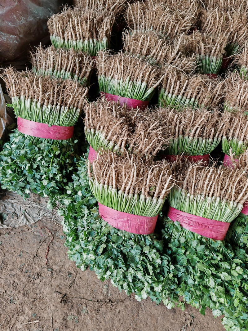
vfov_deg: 65.3
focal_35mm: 27
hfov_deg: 51.3
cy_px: 166
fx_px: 258
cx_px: 124
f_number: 1.6
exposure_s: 1/190
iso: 200
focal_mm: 7.62
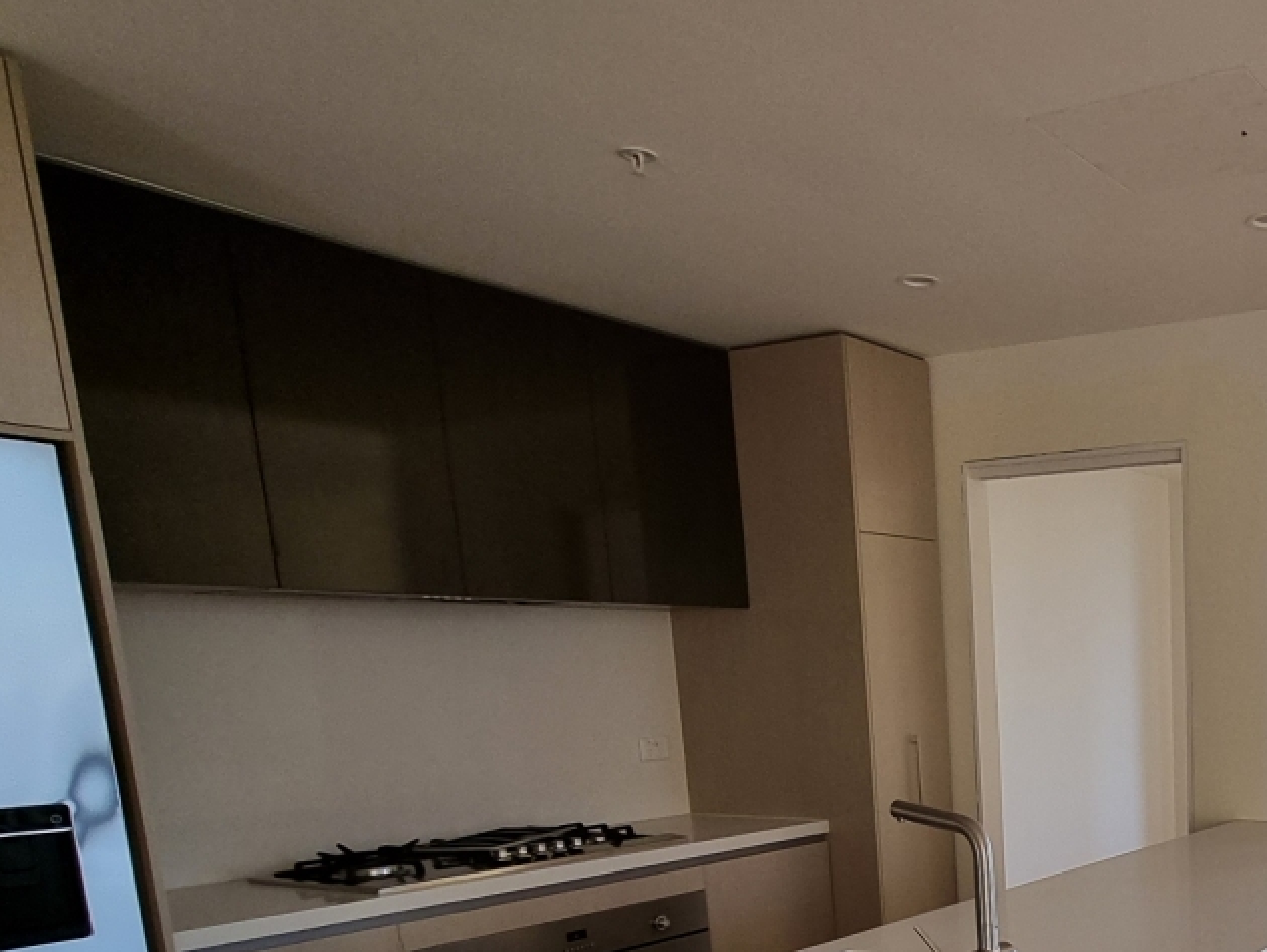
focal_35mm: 33
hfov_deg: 47.0
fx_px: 1208
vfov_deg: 38.9
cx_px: 1239
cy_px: 914
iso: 64
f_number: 2.2
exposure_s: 1/100
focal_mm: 1.74
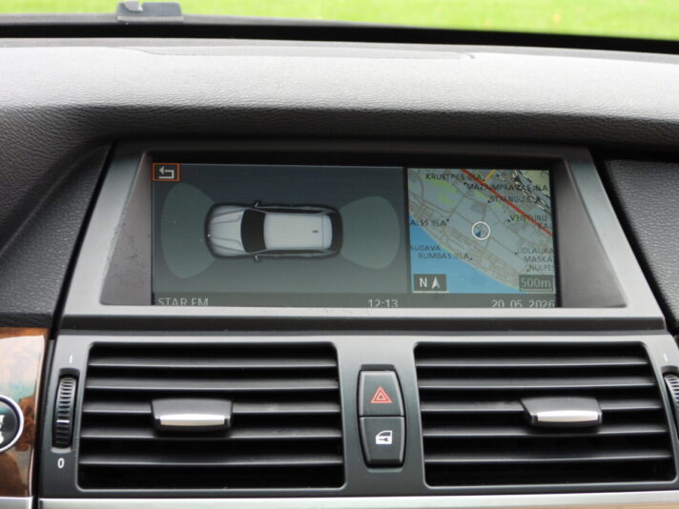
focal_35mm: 85
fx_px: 1667
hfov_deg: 23.0
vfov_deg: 17.4
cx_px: 340
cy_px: 254
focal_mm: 15.3
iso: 220
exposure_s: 1/60
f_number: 3.5
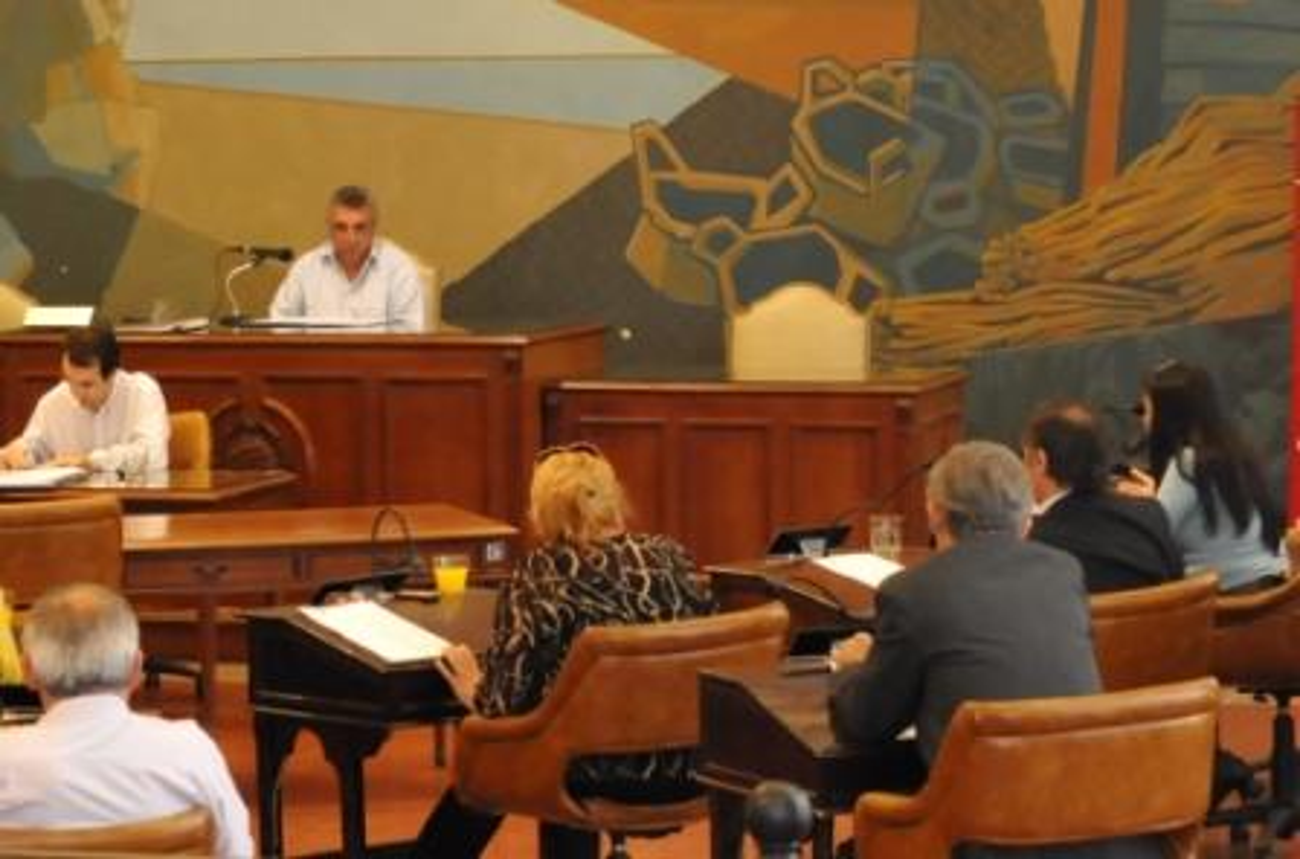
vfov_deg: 13.0
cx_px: 650
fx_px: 3781
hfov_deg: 19.5
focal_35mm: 105
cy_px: 430
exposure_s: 1/60
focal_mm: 70
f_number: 8
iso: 3200
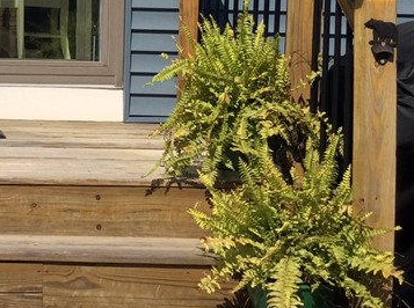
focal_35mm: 92
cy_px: 32
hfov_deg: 20.0
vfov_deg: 15.8
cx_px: -87
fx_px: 1098
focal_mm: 3.3
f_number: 2.4
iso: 32
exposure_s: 1/1845
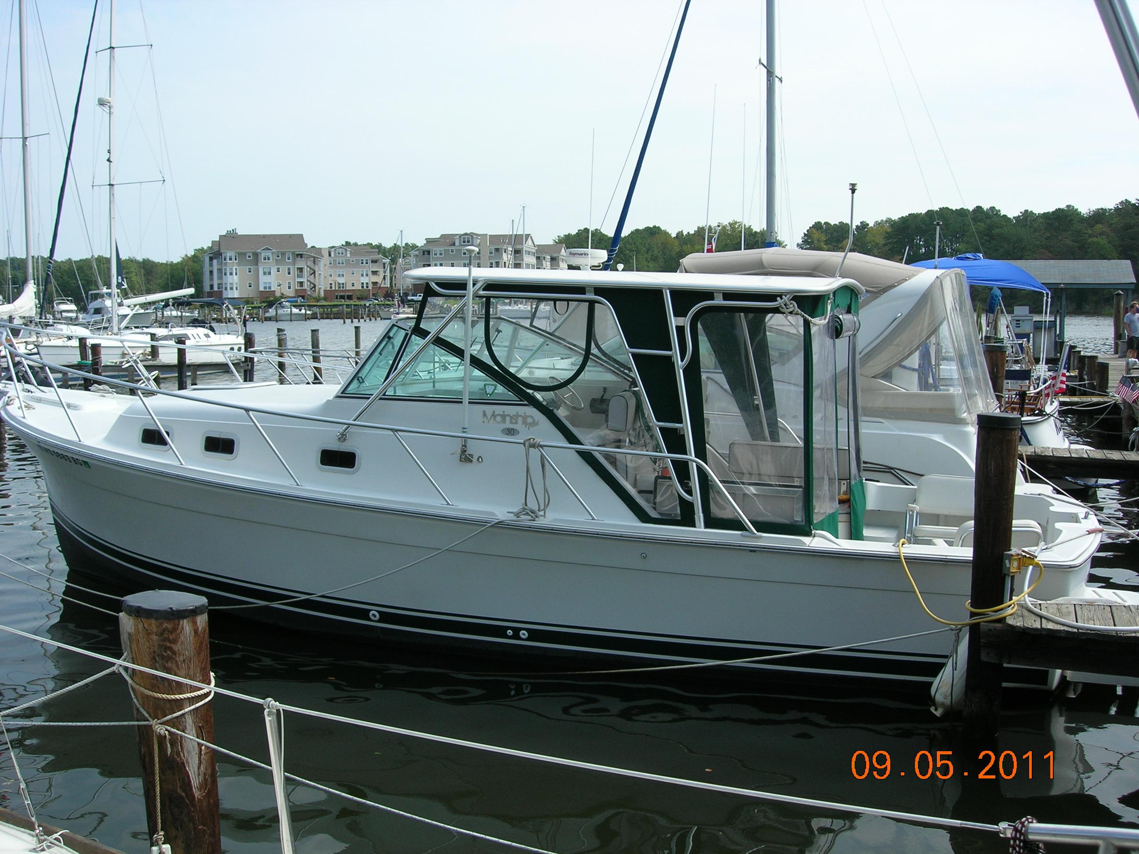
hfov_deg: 49.0
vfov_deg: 37.7
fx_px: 1250
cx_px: 570
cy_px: 427
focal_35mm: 38
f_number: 4.8
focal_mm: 7.8
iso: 64
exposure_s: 1/490
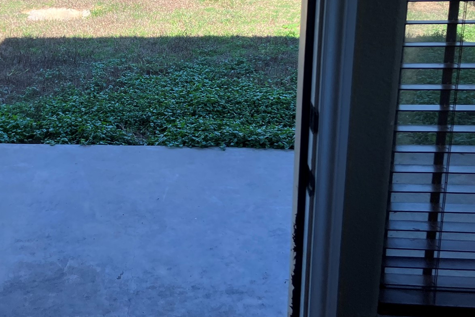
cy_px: 43
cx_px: 136
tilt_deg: -14.5
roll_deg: +1.5
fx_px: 673
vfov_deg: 25.8
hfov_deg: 38.2
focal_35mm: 51
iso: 32
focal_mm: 3.99
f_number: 1.8
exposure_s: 1/585
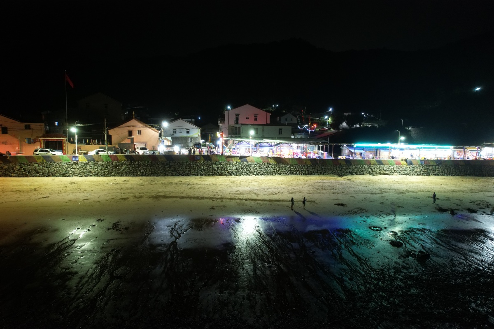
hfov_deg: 78.6
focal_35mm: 22
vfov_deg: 57.2
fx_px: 302
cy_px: 164
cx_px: 247
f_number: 2.8
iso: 1110
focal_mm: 8.38
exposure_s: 1/4
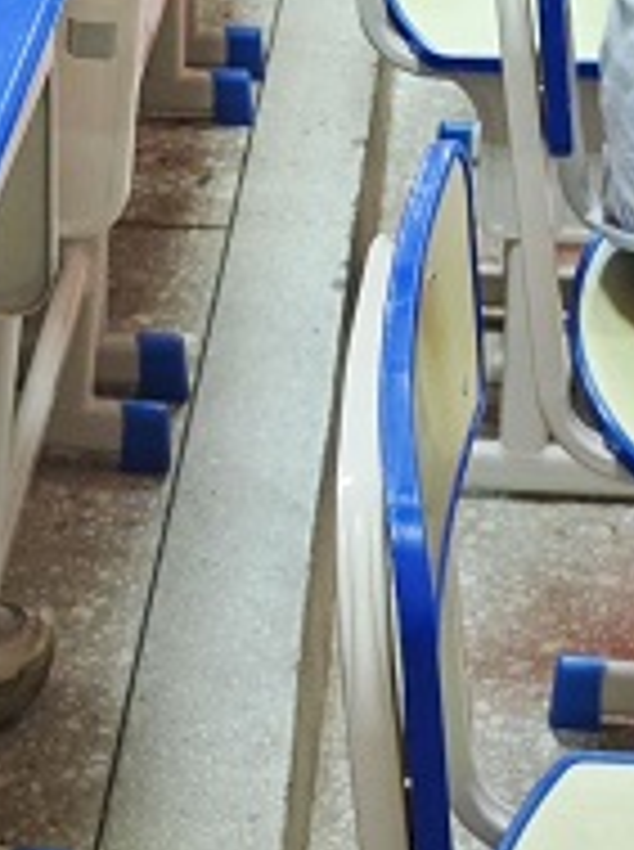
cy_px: -801
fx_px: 2989
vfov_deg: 13.9
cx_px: 387
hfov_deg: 12.1
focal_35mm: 122
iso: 500
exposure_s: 1/25
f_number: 1.8
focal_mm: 5.43
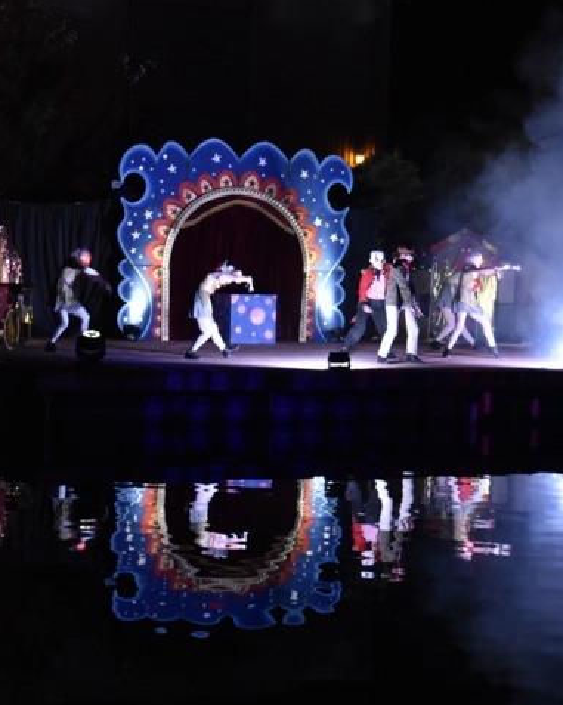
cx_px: 281
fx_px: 1951
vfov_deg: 20.5
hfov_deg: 16.4
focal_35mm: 94
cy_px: 420
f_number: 5.6
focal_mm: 55
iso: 3200
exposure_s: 1/40
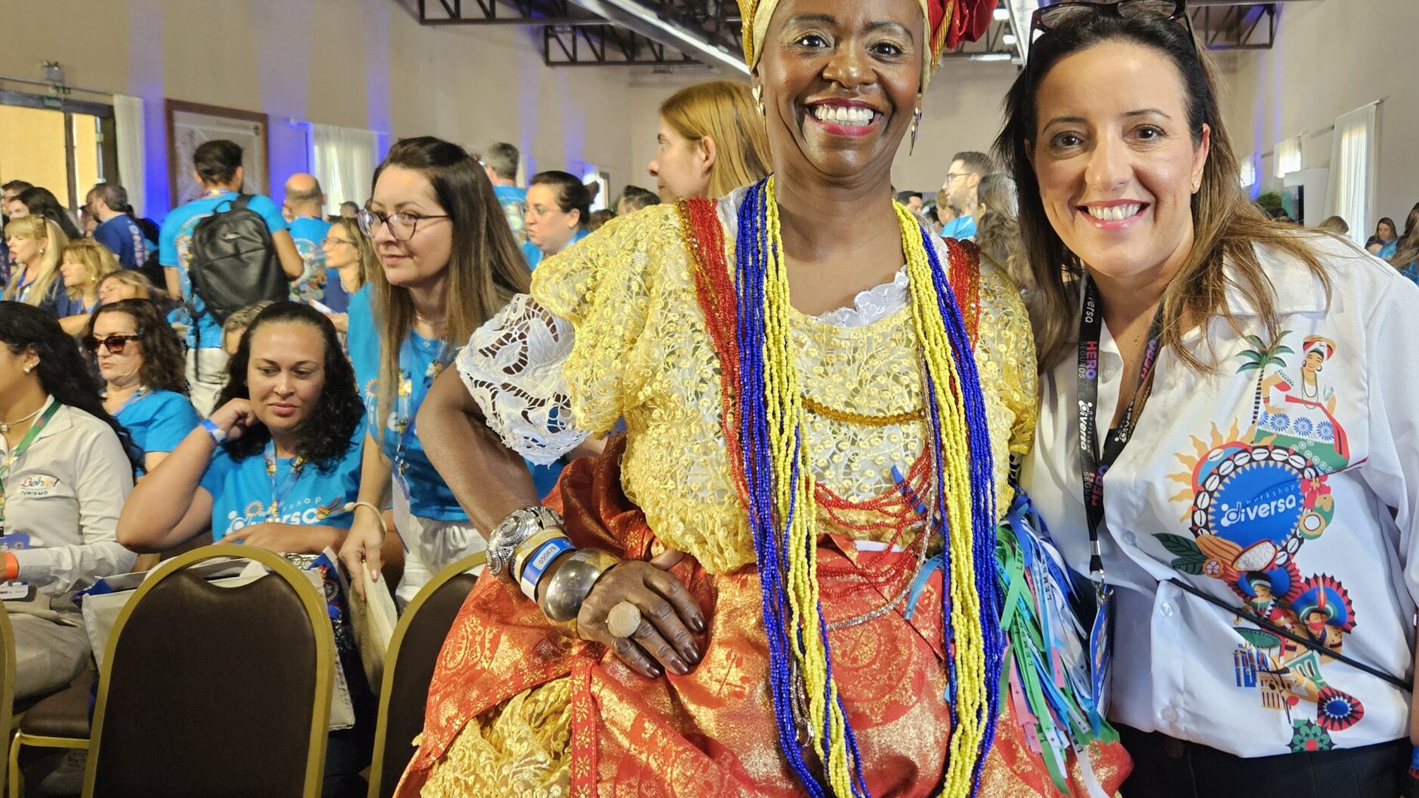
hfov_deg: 57.4
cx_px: 880
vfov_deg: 34.6
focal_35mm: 34
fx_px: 1279
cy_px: 339
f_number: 1.8
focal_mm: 5.4
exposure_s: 1/120
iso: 800
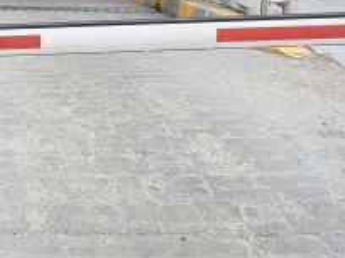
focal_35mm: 51
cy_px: -71
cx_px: -54
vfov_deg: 25.0
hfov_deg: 32.1
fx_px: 508
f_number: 2.2
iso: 50
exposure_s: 1/378
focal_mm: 2.2
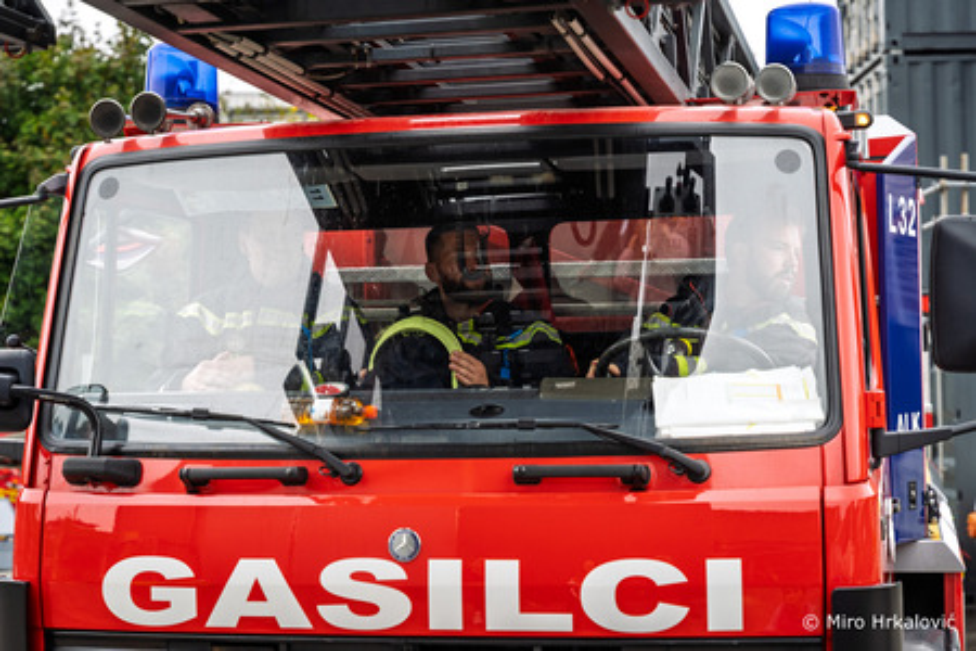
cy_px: 341
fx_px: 1991
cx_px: 488
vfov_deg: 18.6
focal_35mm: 73
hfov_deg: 27.5
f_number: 4
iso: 800
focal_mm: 70
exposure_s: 1/200
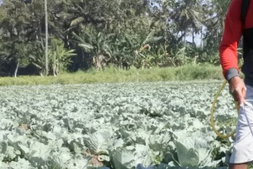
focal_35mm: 80
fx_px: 563
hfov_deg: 25.1
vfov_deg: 17.1
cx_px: 180
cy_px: 60
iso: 6400
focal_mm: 14
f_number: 9
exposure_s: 1/5000
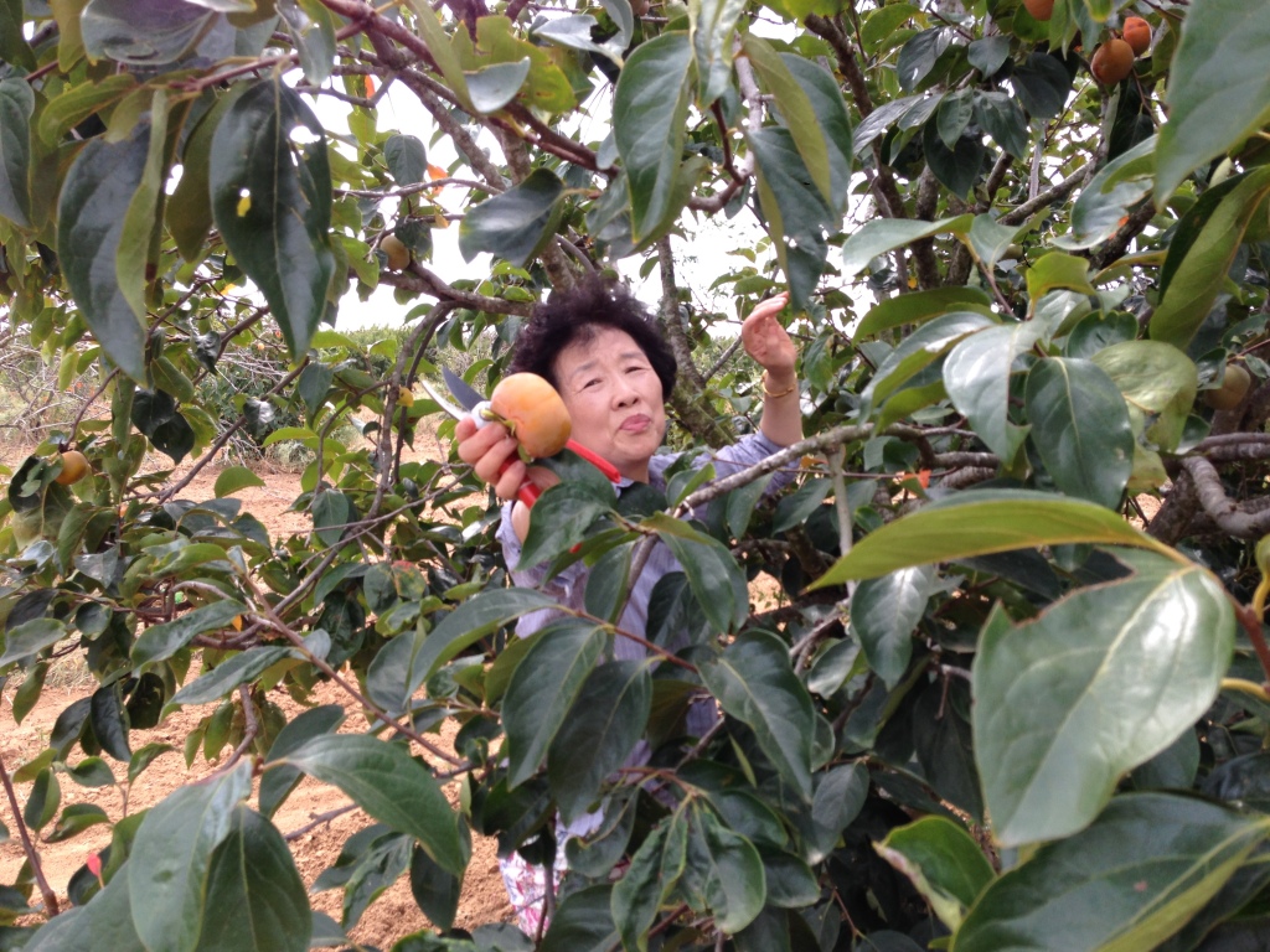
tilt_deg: -5.8
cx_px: 635
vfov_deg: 42.9
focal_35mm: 33
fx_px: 1211
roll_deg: -2.3
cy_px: 476
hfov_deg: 55.4
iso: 50
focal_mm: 4.12
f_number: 2.4
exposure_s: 1/311
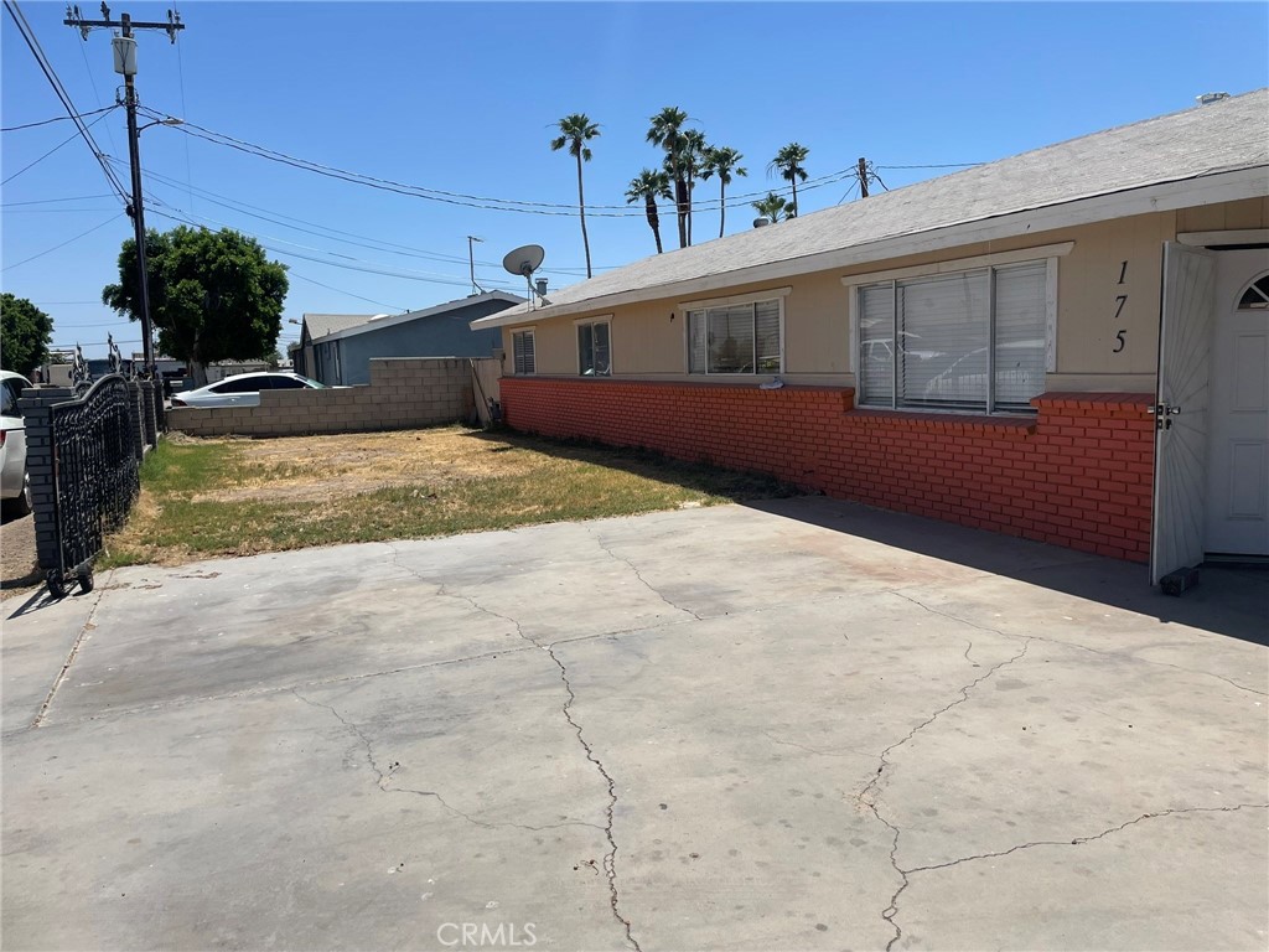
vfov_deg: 53.1
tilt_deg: -6.0
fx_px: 953
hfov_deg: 67.3
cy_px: 476
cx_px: 634
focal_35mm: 26
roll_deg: +2.6
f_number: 1.6
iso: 50
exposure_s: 1/8403
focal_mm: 4.2
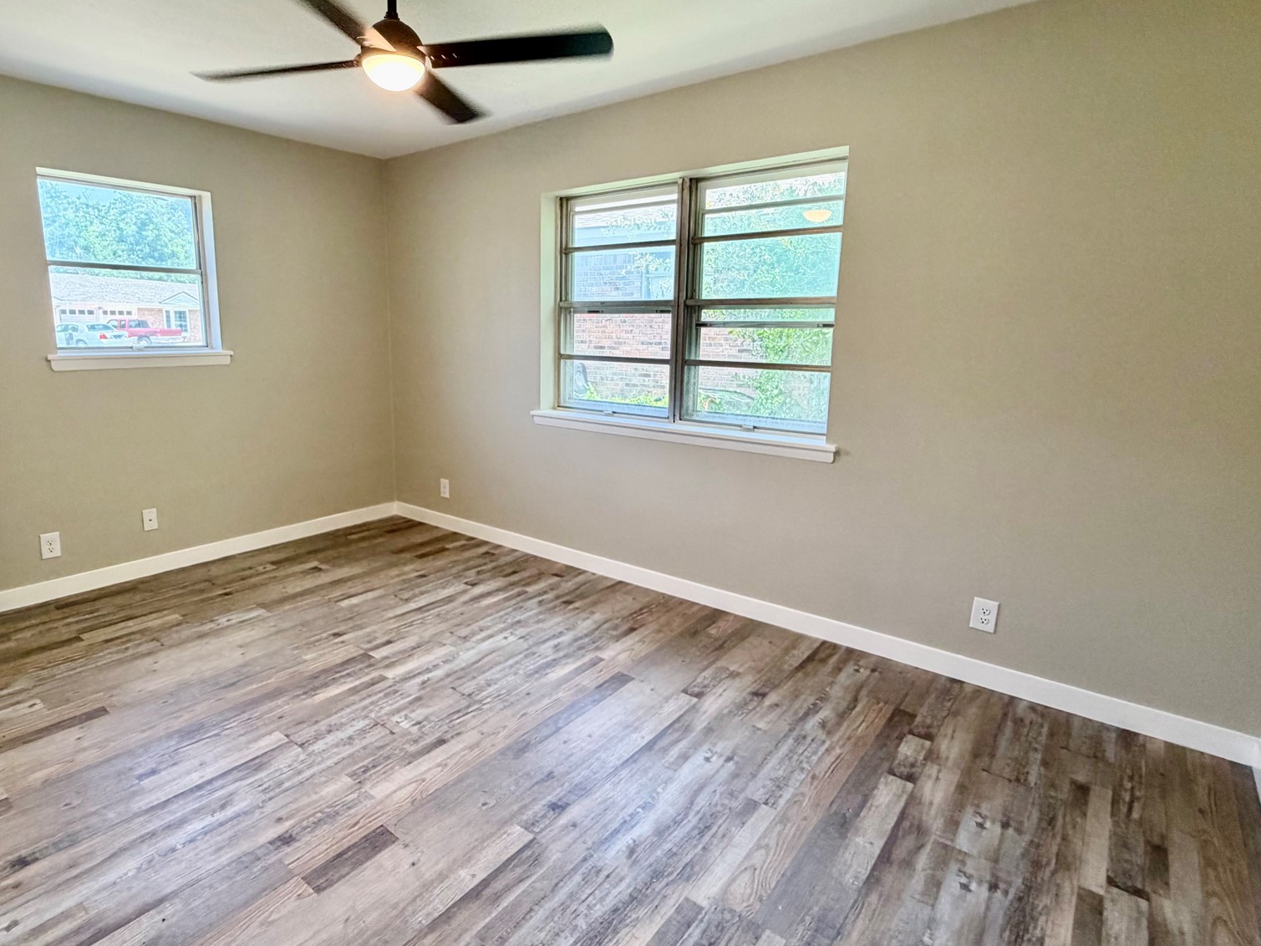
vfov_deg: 68.6
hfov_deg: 84.2
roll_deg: +0.8
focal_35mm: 19
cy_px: 447
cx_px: 547
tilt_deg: -11.6
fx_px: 692
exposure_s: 1/111
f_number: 2.2
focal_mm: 2.22
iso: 200
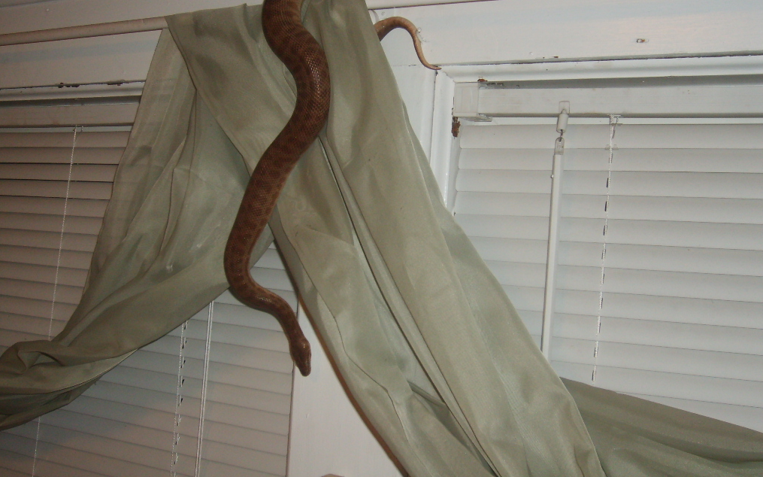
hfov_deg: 43.5
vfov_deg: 28.0
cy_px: 206
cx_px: 380
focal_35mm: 46
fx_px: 956
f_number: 3
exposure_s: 1/45
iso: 100
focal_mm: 7.2
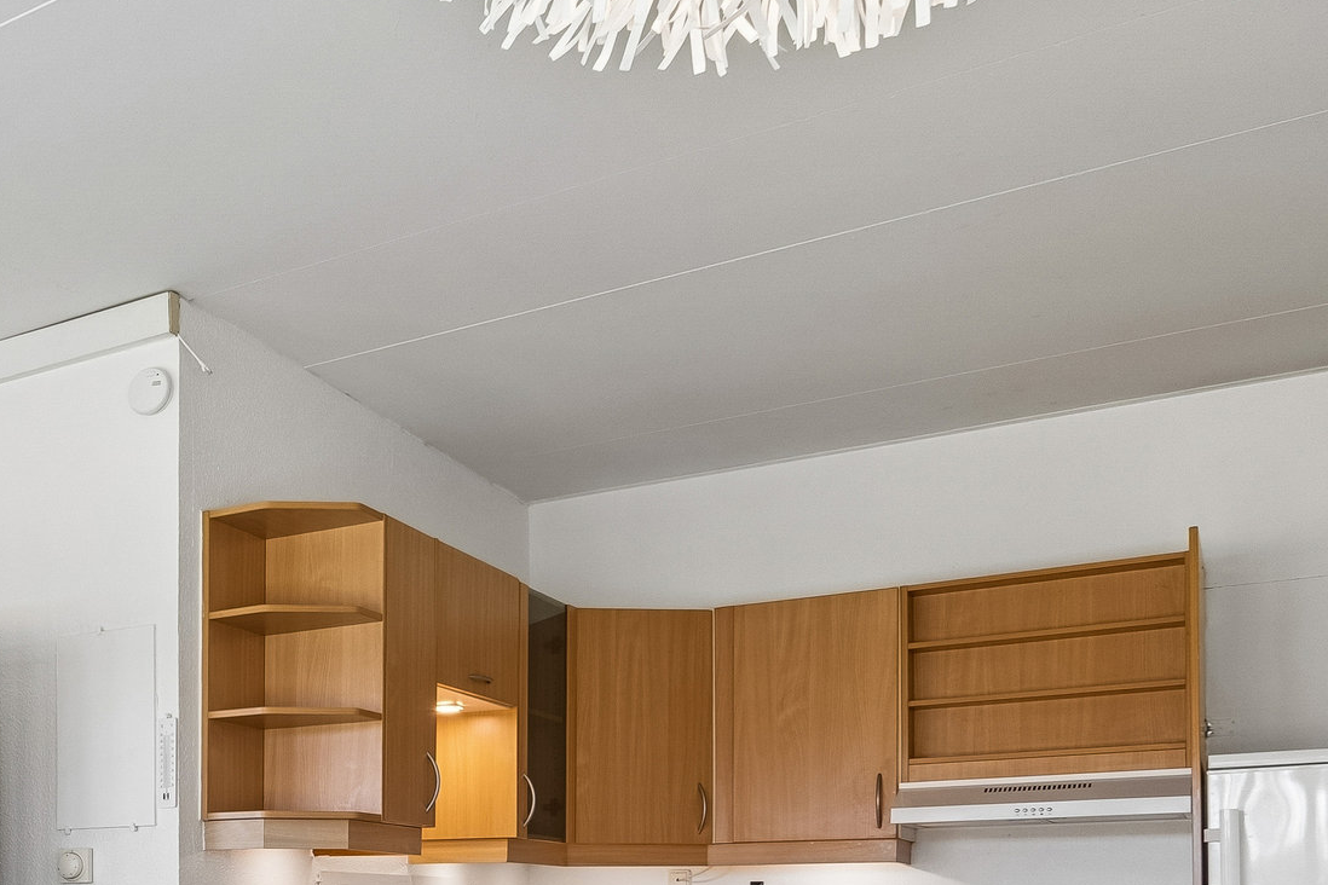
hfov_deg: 37.1
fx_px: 1512
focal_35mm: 41
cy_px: 939
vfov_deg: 29.8
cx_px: -235
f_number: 8
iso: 200
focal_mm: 10
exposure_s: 1/13
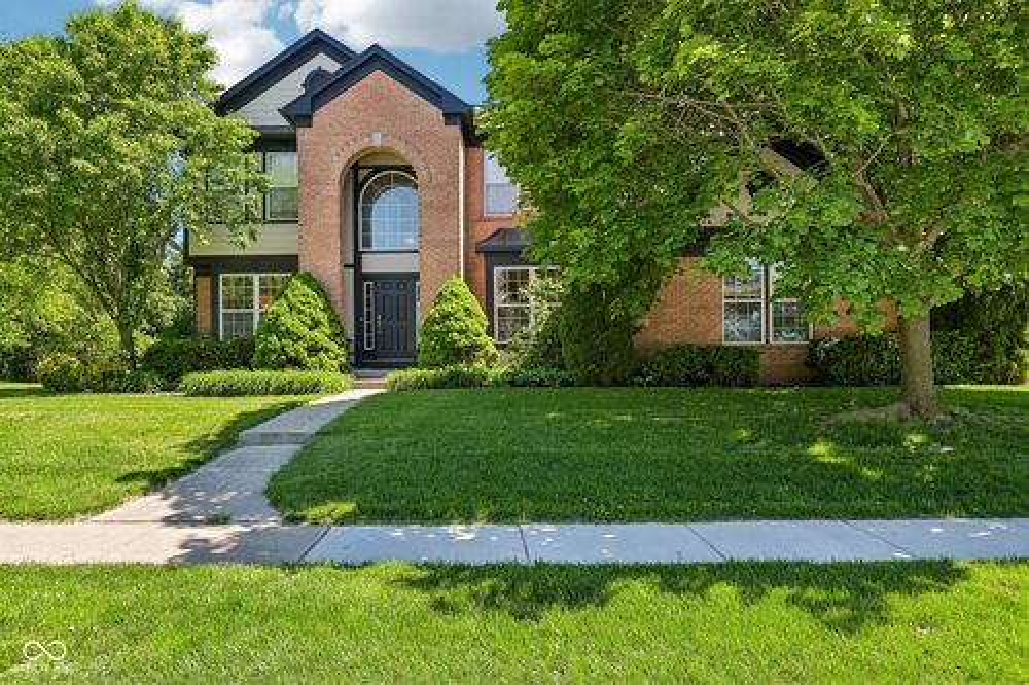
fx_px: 629
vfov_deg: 57.2
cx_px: 514
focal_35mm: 22
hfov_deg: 78.6
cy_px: 342
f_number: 8
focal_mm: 22
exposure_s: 1/50
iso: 100
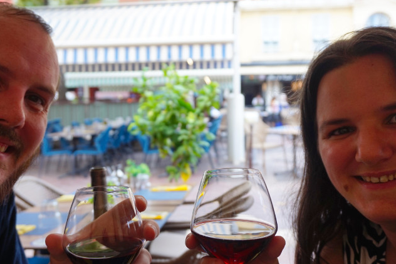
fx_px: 418
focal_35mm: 38
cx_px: 192
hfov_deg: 50.7
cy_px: 131
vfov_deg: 35.0
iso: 160
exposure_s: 1/60
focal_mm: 20
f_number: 4
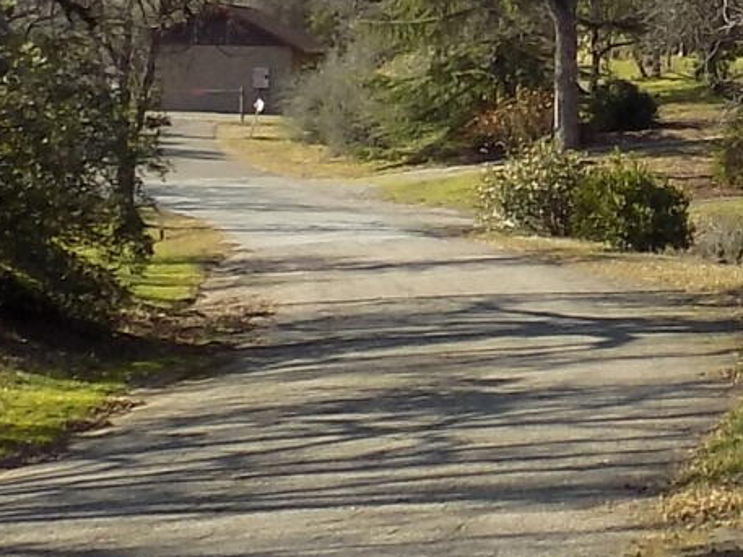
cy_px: 172
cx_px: 701
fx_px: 3242
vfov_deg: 9.8
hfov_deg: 12.9
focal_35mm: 151
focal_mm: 4
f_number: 3.1
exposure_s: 1/500
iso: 80
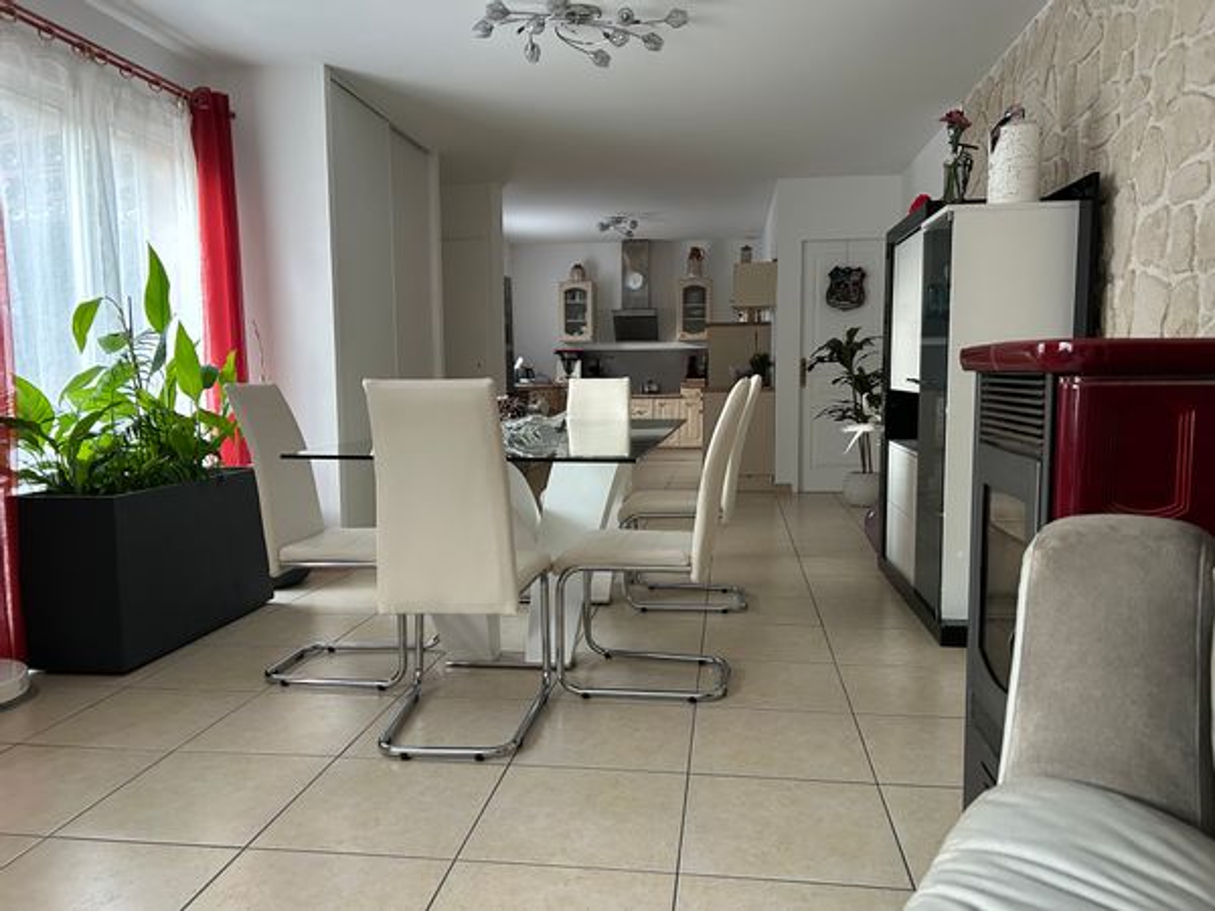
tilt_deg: -5.9
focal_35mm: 26
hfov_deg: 67.3
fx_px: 913
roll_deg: -0.2
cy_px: 456
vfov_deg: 53.1
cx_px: 608
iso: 320
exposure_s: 1/60
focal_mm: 5.7
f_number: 1.5
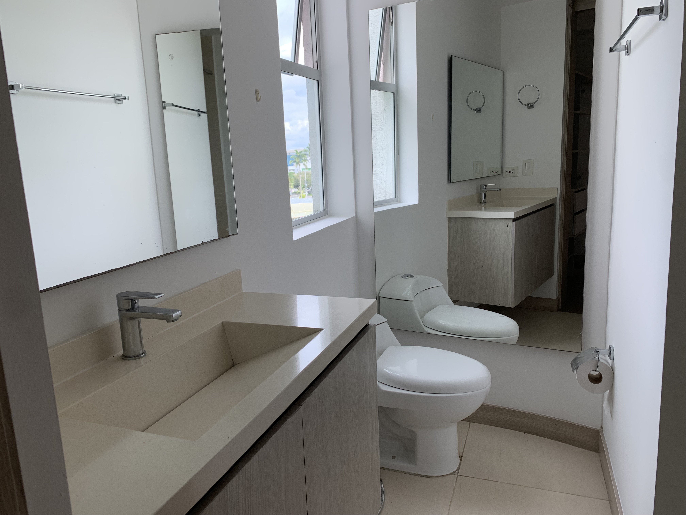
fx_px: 515
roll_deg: +3.3
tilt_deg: -9.5
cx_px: 343
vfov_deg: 53.1
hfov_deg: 67.3
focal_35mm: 26
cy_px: 258
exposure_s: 1/268
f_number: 1.8
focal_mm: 4.25
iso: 25
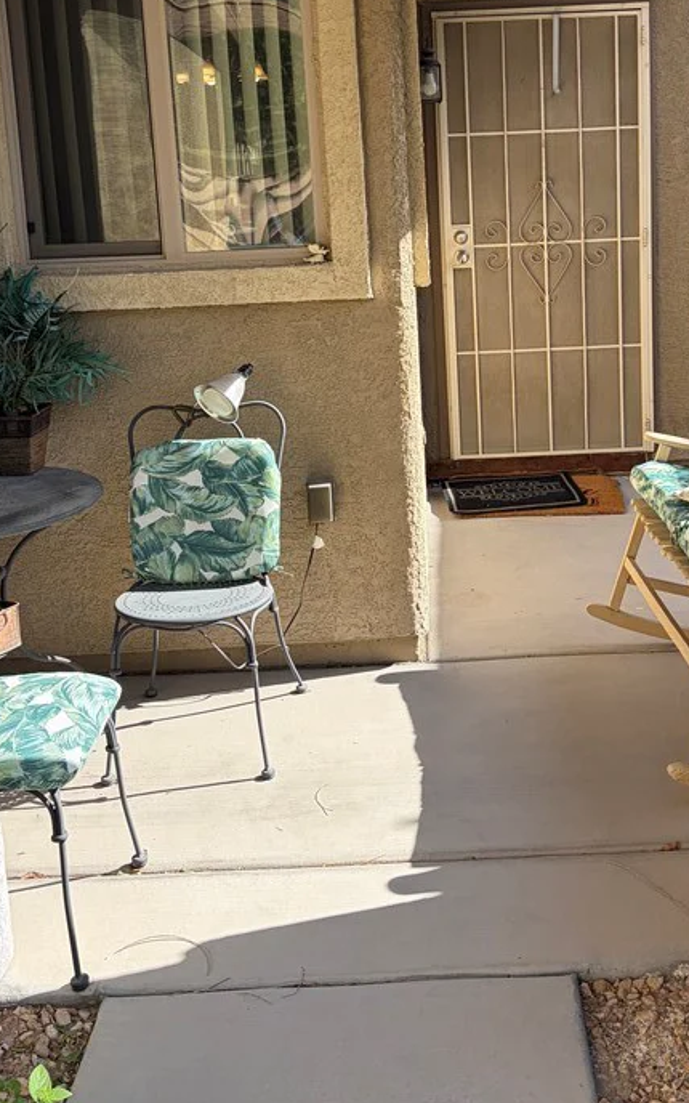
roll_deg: +1.9
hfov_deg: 31.0
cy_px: 361
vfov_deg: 47.4
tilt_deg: -8.8
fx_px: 1232
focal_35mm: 41
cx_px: 450
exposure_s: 1/1175
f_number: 1.6
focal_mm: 5.96
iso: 64
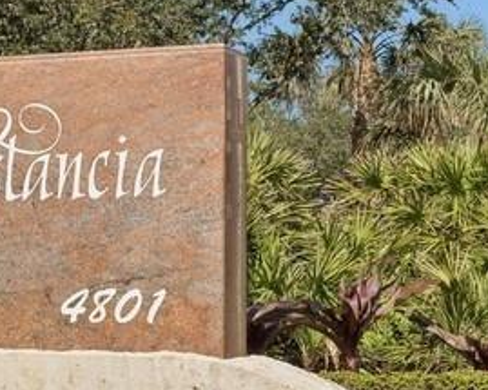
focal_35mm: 110
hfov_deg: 17.2
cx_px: 51
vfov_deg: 13.9
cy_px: 330
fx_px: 1588
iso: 200
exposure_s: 1/1000
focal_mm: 35
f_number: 8
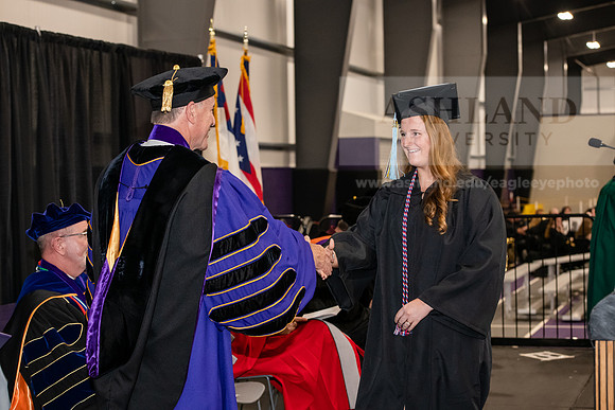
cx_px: 308
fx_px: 1196
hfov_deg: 28.8
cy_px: 205
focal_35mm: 70
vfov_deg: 19.5
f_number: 5
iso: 2500
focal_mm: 70
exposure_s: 1/200
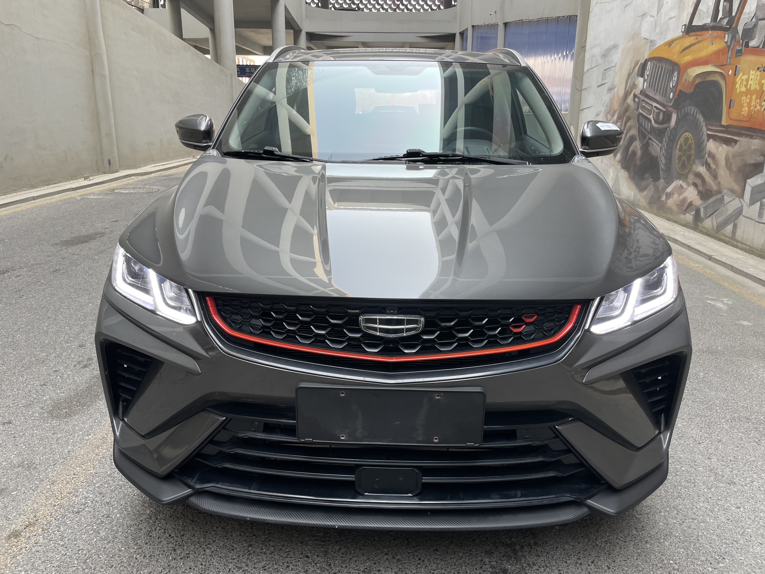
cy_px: 287
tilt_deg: -15.8
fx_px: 575
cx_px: 382
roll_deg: -0.4
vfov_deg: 53.1
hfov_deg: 67.3
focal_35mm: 26
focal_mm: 4.2
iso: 40
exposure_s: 1/121
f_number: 1.6
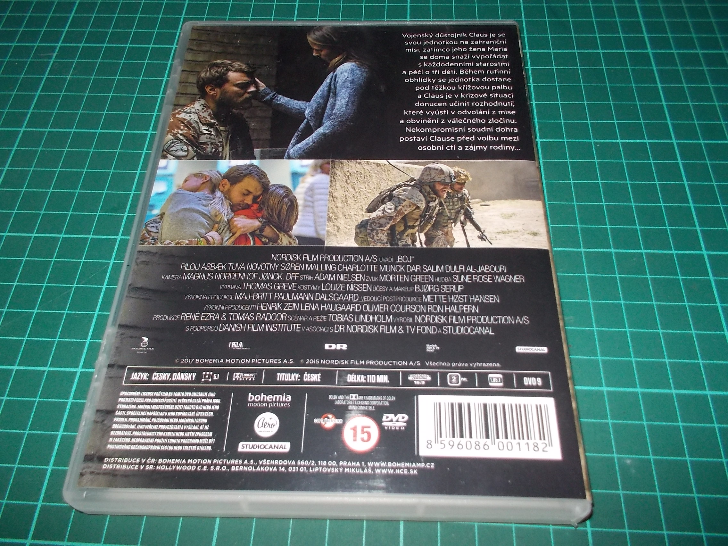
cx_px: 364
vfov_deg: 48.2
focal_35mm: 29
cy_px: 273
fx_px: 610
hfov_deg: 61.7
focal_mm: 4.1
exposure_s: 1/30
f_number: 3.3
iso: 200
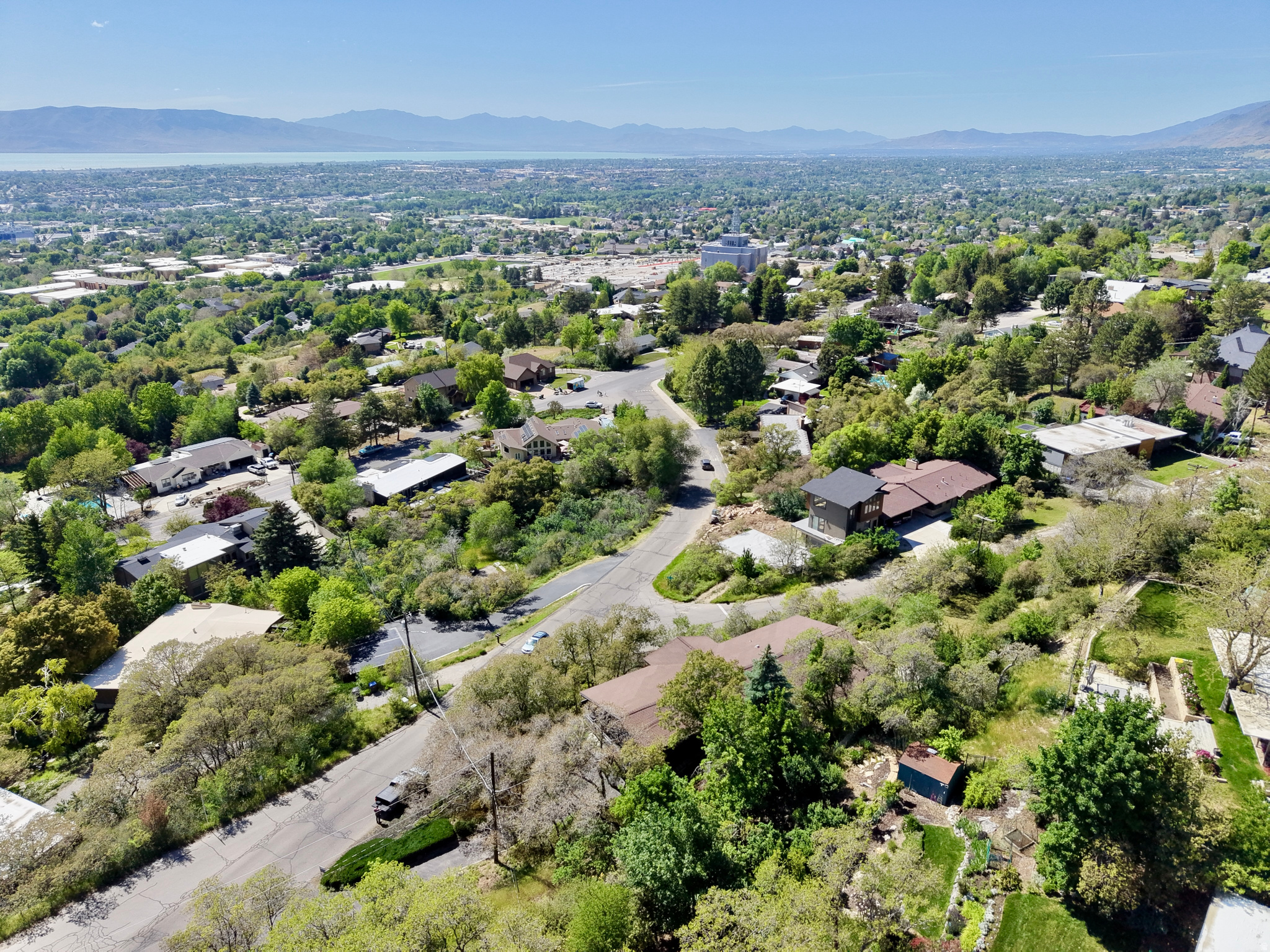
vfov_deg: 56.8
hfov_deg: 71.6
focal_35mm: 24
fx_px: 881
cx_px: 635
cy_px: 476
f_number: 1.8
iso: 400
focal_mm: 8.67
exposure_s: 1/6400
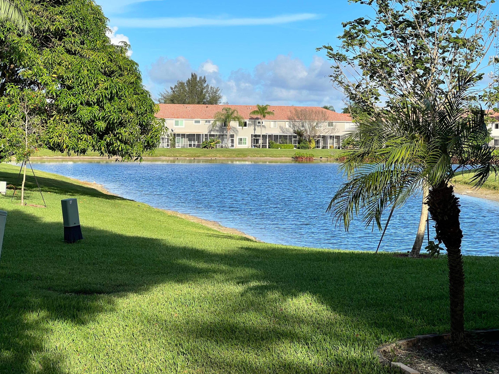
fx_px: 1124
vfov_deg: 18.9
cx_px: 249
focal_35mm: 78
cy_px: 186
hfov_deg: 25.0
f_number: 2.8
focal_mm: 9
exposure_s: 1/686
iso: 32
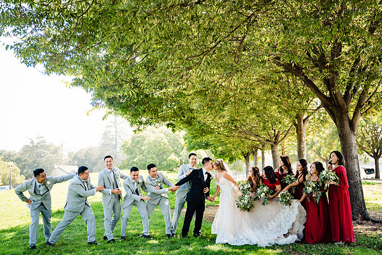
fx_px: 414
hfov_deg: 49.5
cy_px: 128
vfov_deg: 34.2
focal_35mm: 39
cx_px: 191
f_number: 3.2
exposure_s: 1/200
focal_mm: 39
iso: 200
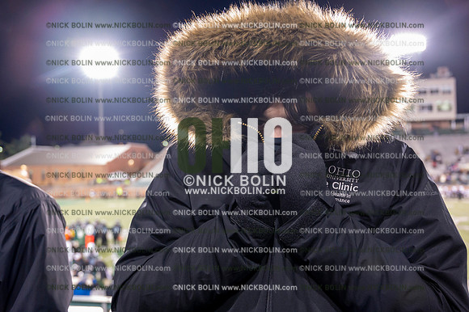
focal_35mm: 35
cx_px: 234
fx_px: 456
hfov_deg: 54.5
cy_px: 156
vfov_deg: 37.8
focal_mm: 35
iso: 5000
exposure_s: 1/125
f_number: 4.5
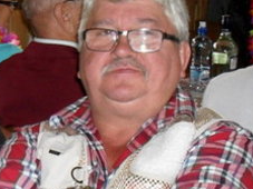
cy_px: 147
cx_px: -100
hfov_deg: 16.7
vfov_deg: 13.5
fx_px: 796
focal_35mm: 109
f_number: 2.8
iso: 200
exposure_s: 1/45
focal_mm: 6.3
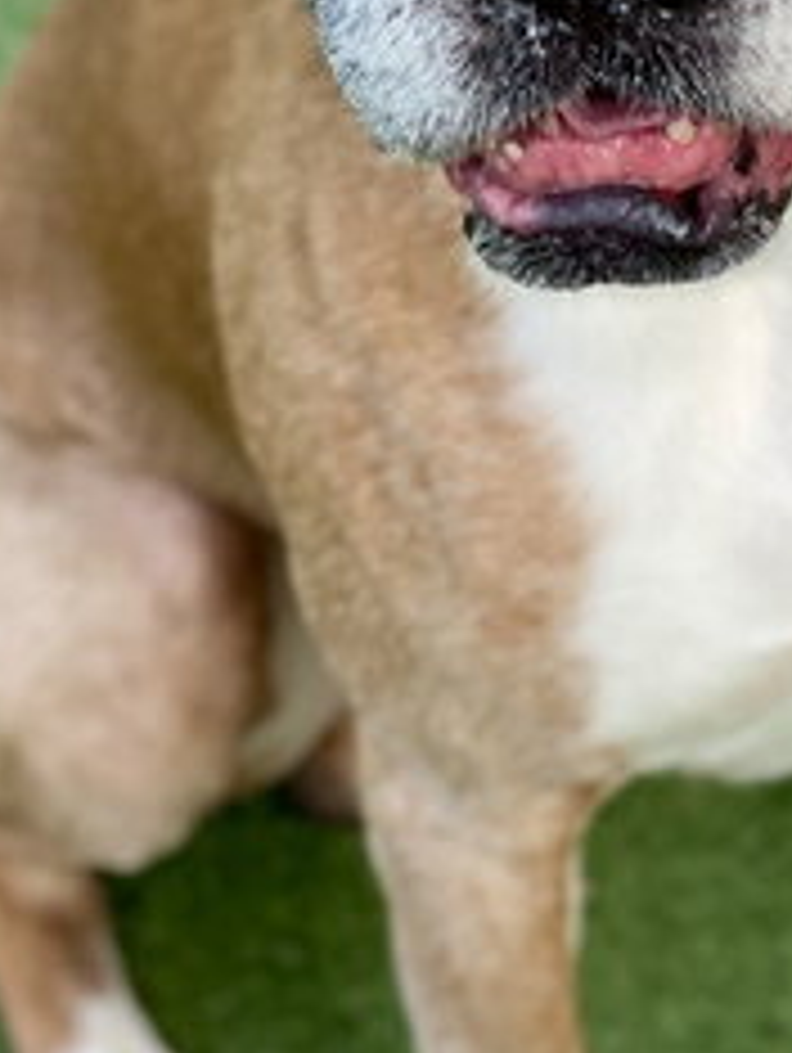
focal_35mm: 148
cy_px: 254
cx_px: 598
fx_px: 4507
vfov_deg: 13.3
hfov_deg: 10.0
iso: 20
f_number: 2
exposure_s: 1/228
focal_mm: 6
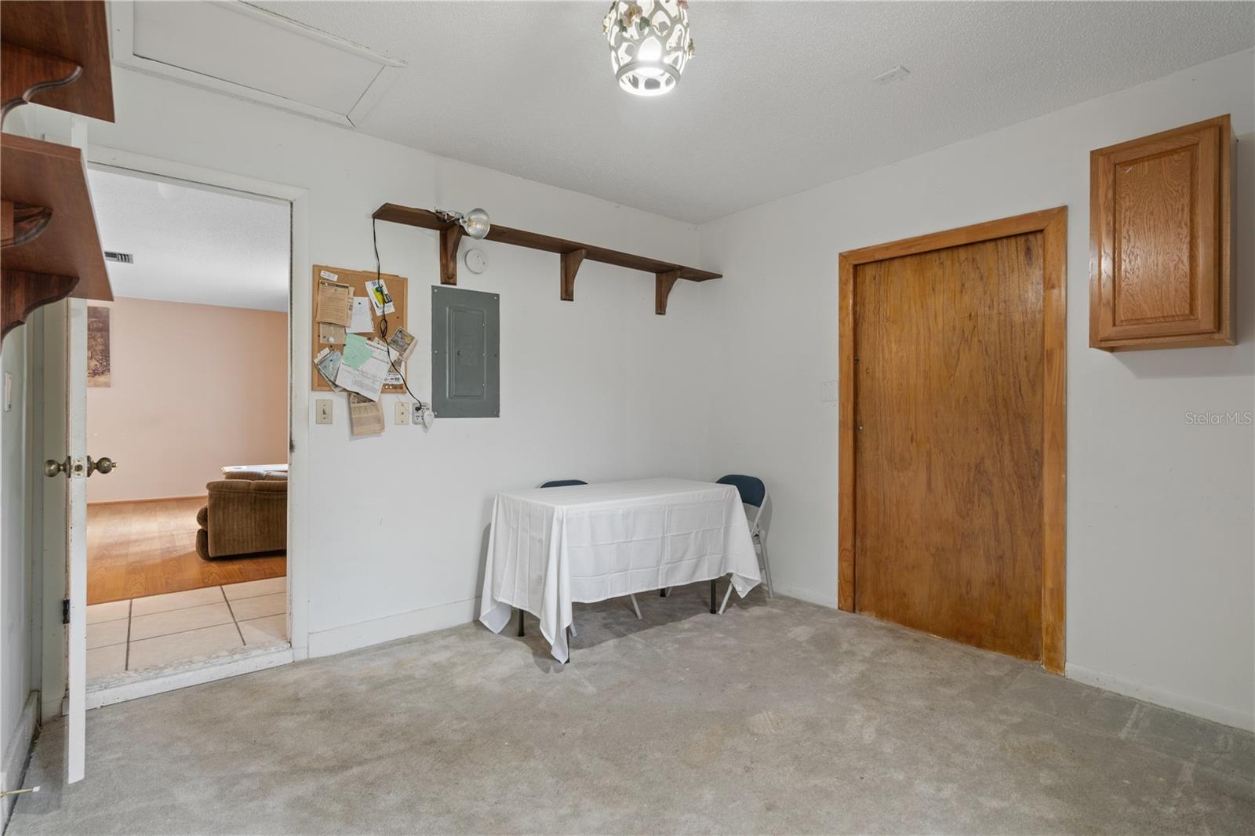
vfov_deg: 73.7
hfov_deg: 96.7
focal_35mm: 16
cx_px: 628
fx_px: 558
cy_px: 418
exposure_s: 3.2
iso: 320
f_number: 9
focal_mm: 16
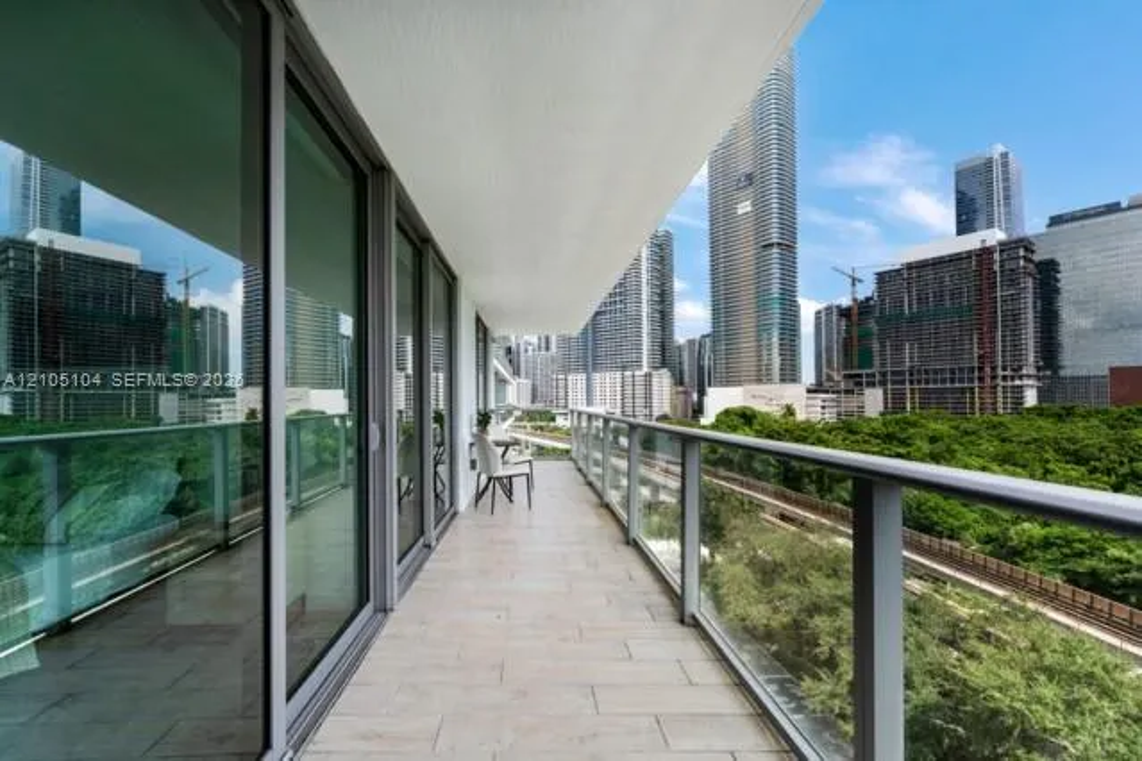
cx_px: 571
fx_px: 444
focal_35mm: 14
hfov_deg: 104.3
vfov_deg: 81.2
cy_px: 380
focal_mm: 14
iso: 320
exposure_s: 1/400
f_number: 11
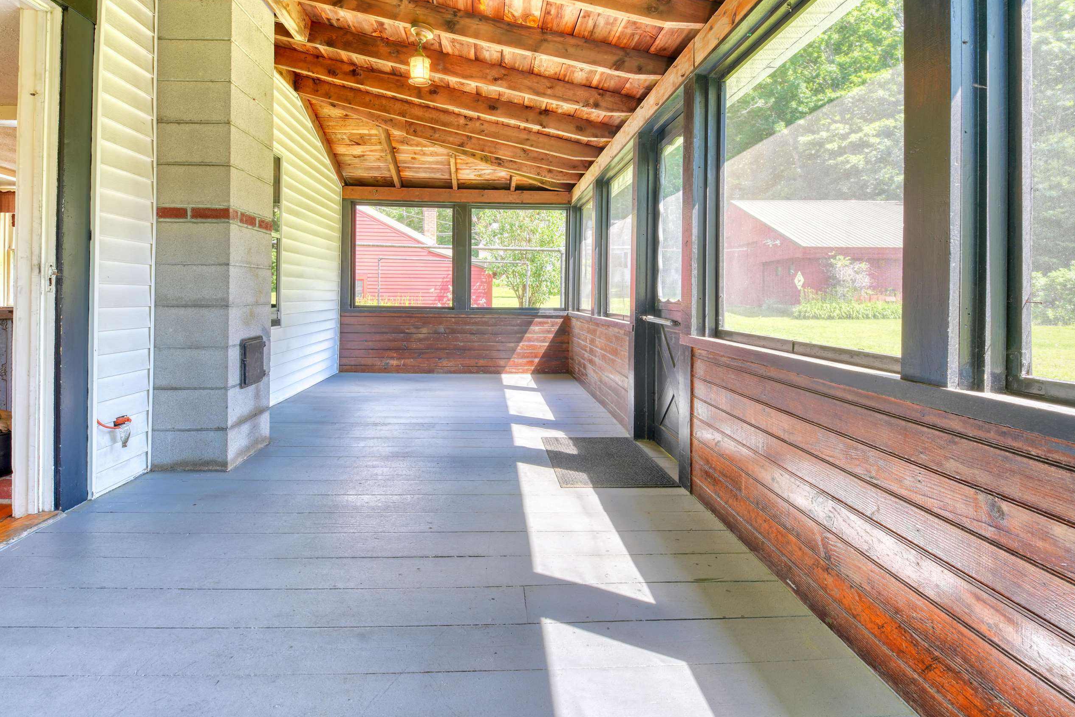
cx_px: 516
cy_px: 296
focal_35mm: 17
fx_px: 508
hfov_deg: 93.2
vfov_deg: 69.9
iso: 100
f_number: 8
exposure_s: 1/13
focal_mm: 14
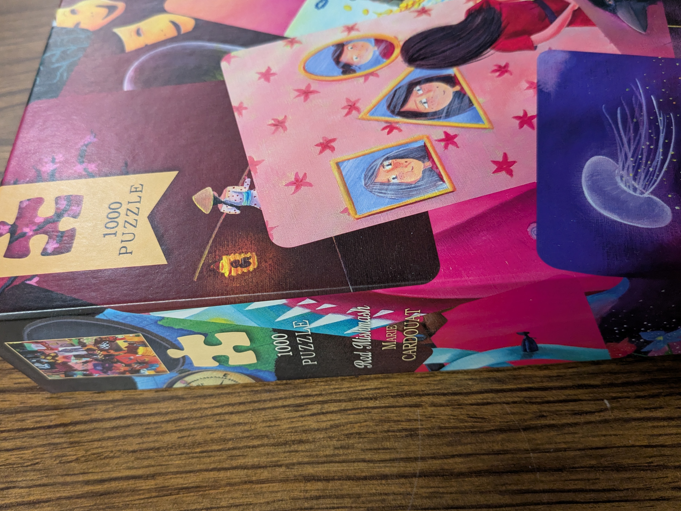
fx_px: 570
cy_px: 242
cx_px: 334
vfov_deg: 48.2
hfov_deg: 61.7
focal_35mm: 29
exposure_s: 1/60
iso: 355
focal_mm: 4.38
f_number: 1.73
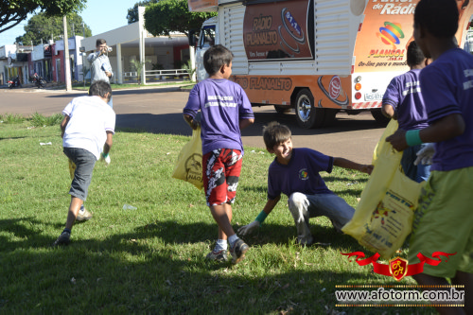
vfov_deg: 22.6
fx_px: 788
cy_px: 158
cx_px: 236
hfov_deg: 33.4
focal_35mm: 60
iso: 100
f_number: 6.3
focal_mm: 40
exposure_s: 1/160
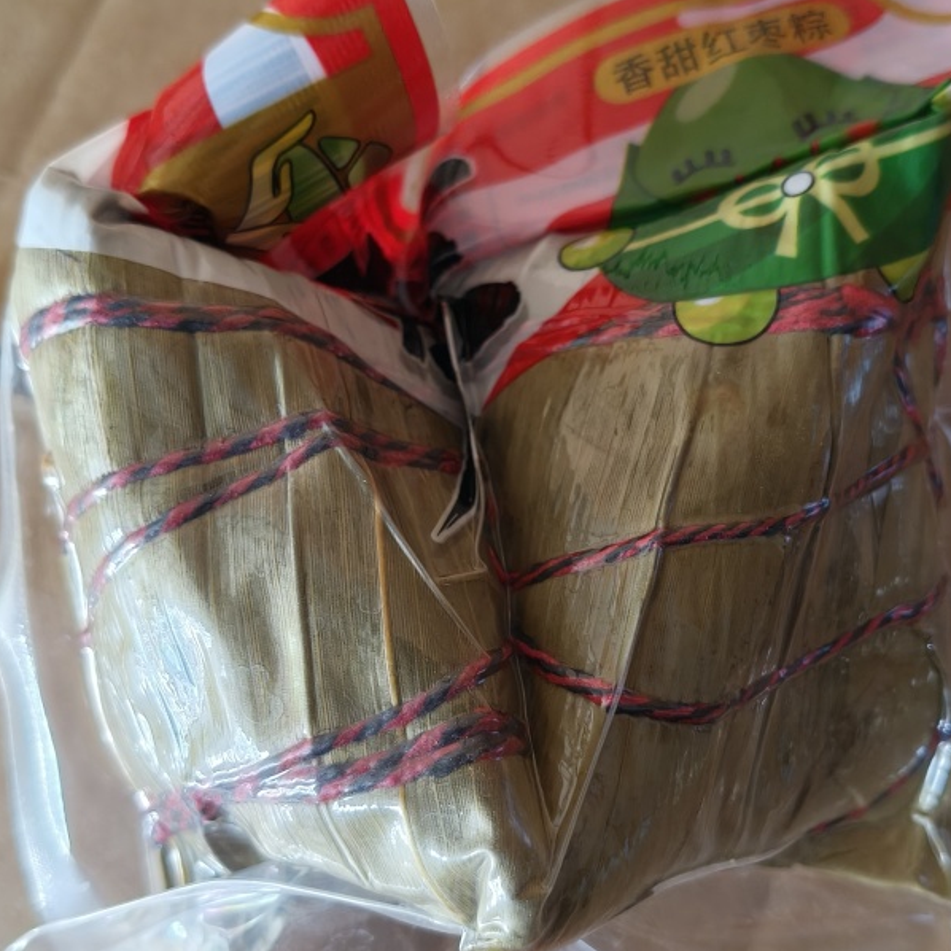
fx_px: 1274
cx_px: 501
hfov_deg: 40.9
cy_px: 514
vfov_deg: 40.9
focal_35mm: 41
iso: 400
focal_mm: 4.84
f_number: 1.8
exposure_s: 1/100
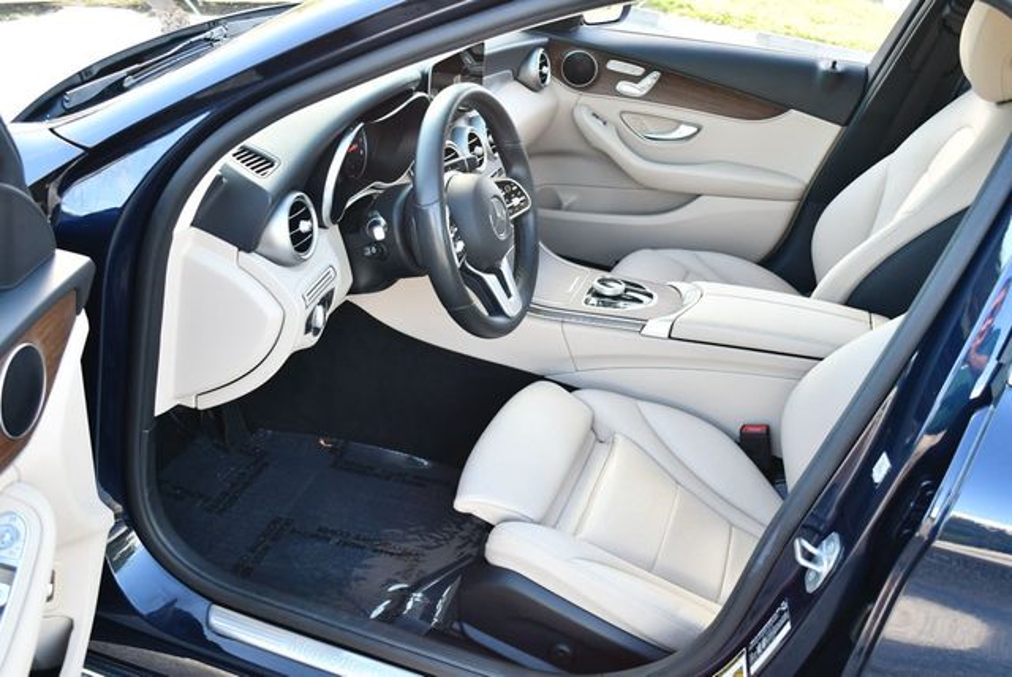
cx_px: 506
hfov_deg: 53.1
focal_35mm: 36
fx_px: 1013
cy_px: 338
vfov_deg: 36.9
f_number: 3.5
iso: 640
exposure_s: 1/250
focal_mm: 18
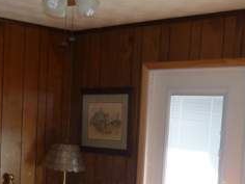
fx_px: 474
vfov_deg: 21.4
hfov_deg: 28.8
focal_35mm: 67
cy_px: 172
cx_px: 87
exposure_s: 1/30
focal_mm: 5.5
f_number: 2.8
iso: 100
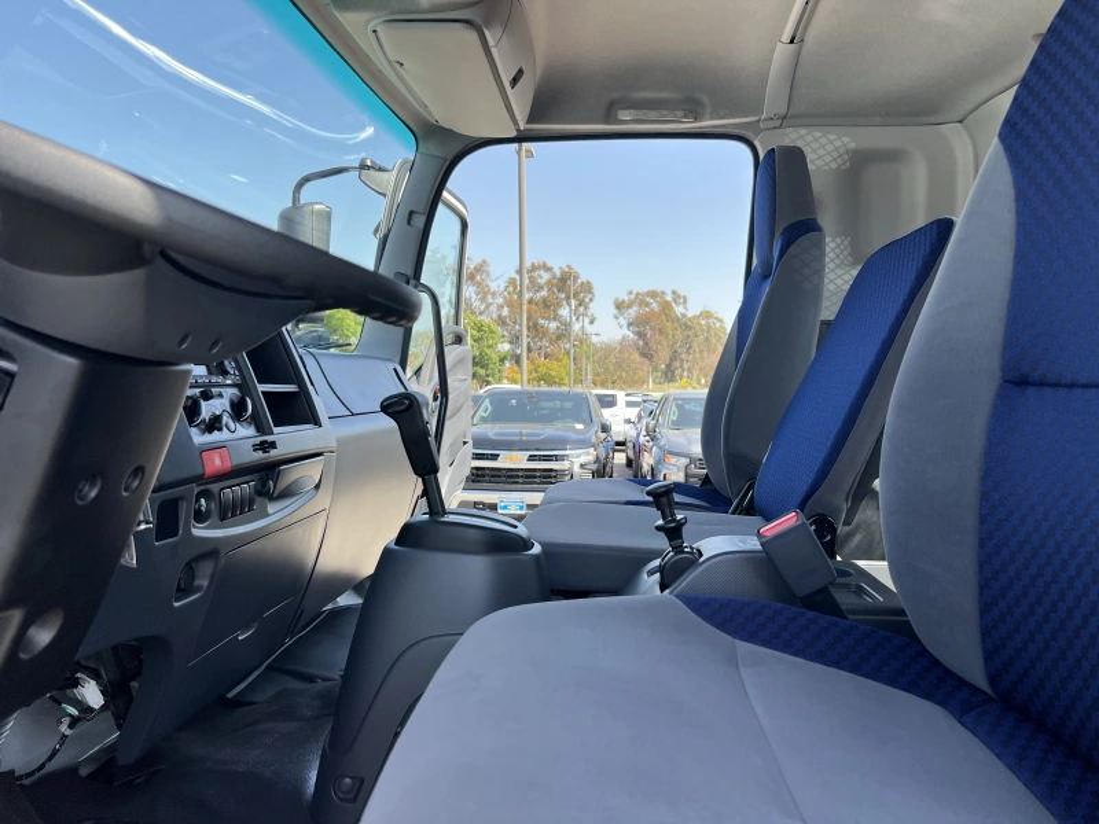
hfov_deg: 67.3
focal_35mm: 26
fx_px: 825
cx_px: 550
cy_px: 412
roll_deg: +0.7
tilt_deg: -1.4
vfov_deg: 53.1
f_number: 1.5
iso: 50
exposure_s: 1/894
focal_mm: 5.7
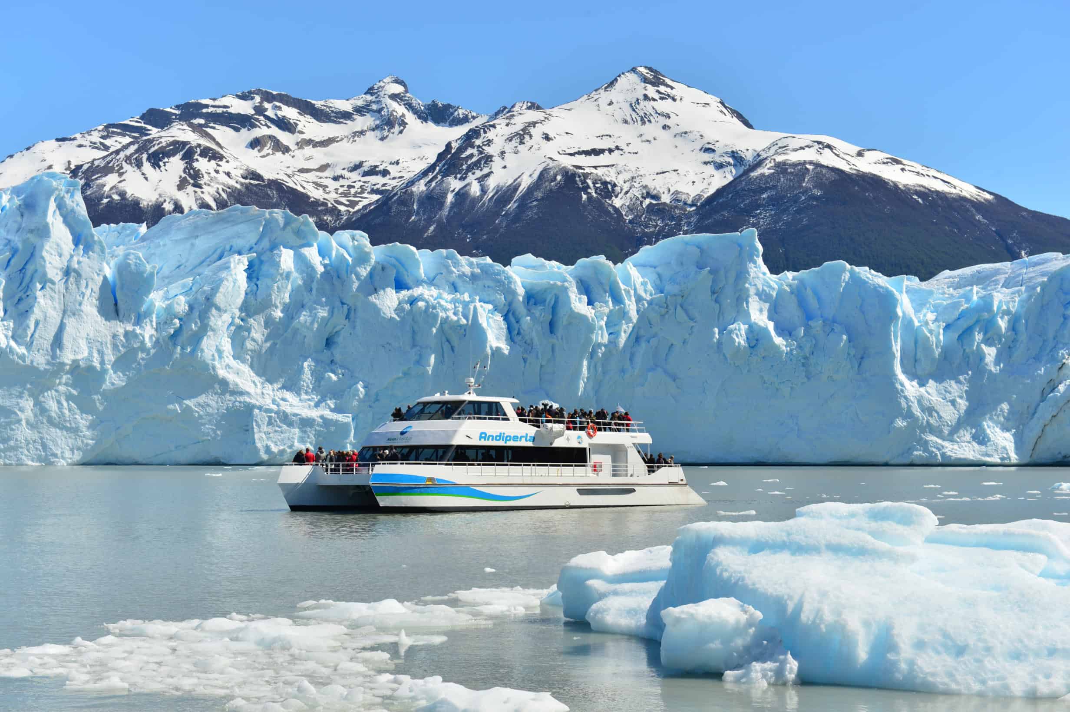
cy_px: 356
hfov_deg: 33.4
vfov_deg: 22.6
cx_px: 535
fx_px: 1782
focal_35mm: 60
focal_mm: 60
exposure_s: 1/500
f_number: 8
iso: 100
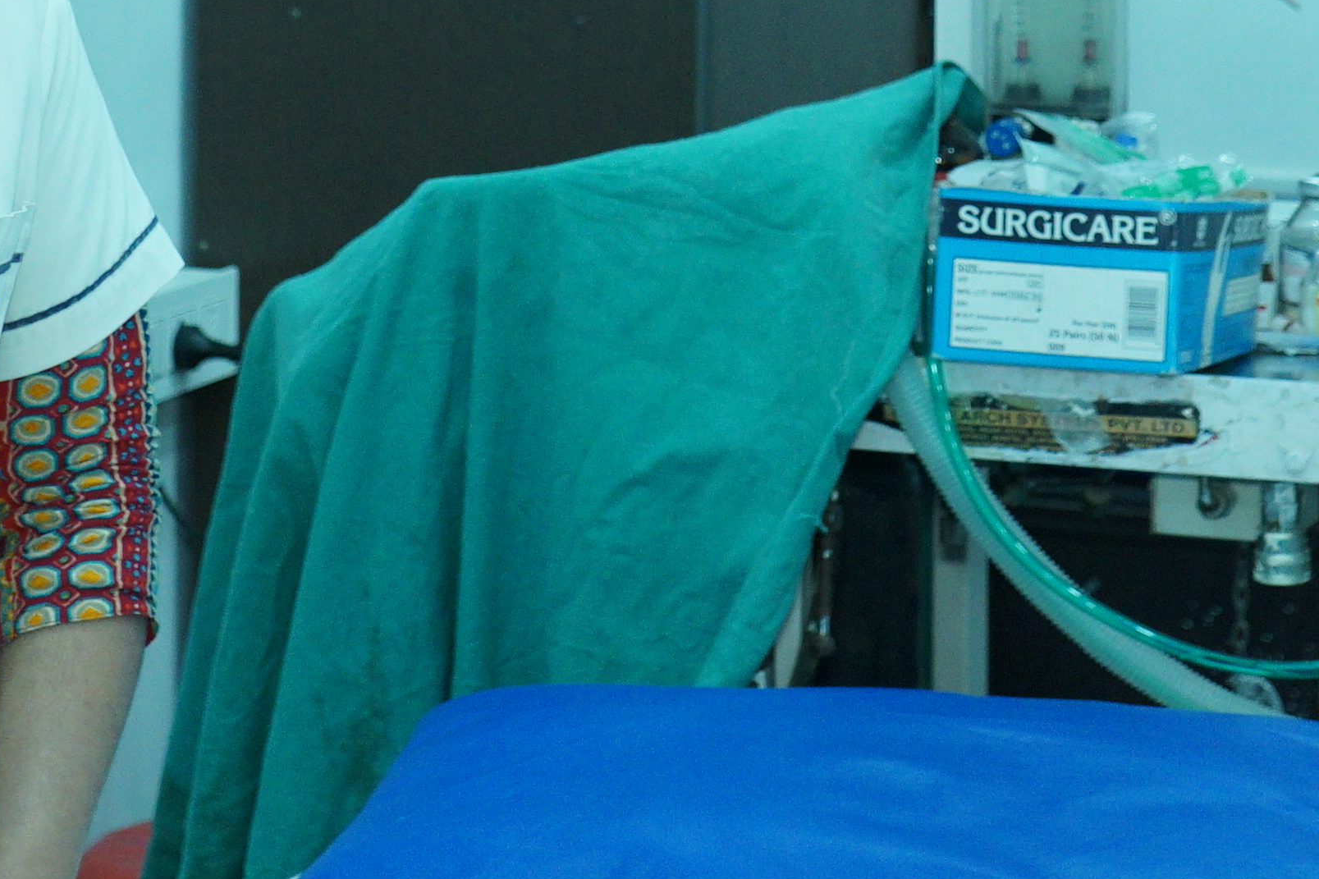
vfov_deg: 12.0
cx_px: 761
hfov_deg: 18.3
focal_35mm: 112
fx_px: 4103
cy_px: -116
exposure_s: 1/160
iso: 1250
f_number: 4
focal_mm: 30
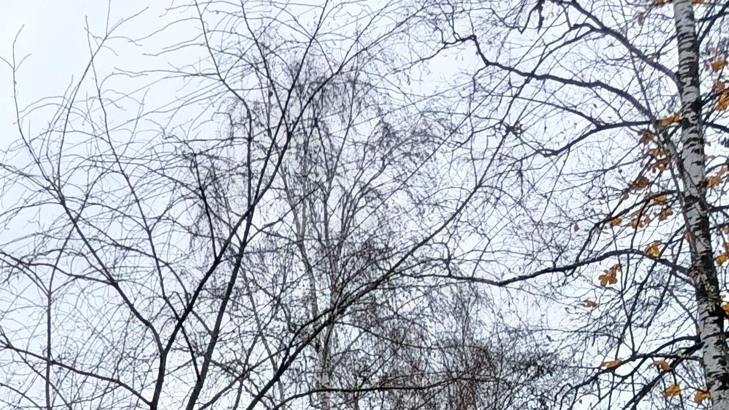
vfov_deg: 12.3
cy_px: 796
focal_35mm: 88
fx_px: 1701
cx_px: -81
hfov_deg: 22.7
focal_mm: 5.24
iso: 155
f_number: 1.7
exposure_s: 1/100
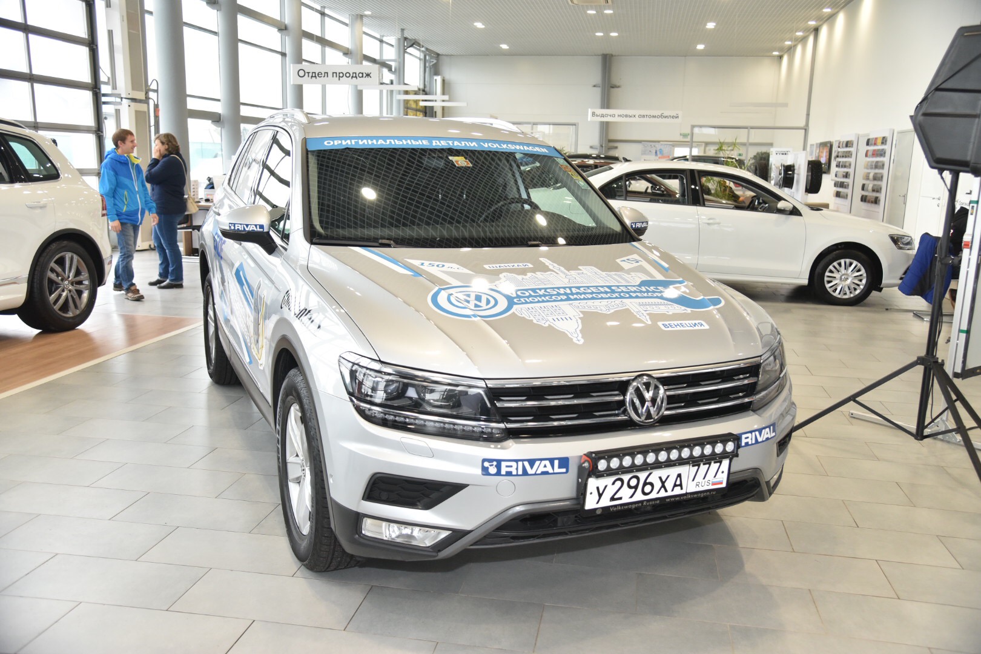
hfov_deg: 60.3
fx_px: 845
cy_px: 327
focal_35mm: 31
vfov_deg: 42.3
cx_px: 490
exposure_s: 1/200
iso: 1600
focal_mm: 31
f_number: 4
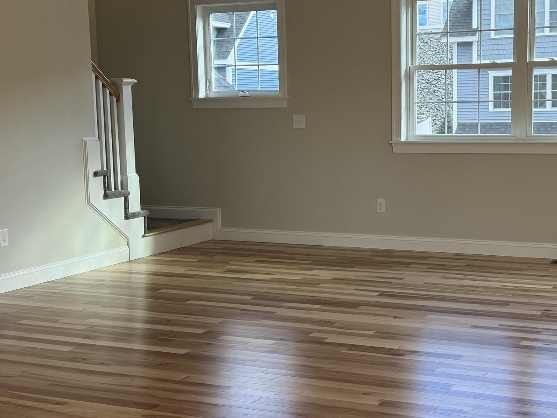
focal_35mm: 58
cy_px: 206
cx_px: 356
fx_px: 933
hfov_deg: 33.0
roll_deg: +0.5
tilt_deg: -6.8
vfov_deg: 25.2
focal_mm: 6.86
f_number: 1.78
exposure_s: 1/120
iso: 64
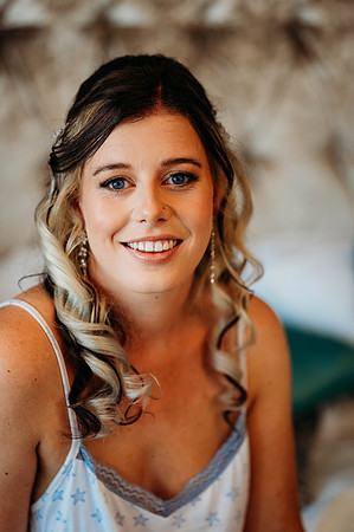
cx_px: 177
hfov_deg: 16.0
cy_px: 266
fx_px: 1257
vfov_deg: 23.9
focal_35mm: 85
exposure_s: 1/200
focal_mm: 85
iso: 280
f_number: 1.8
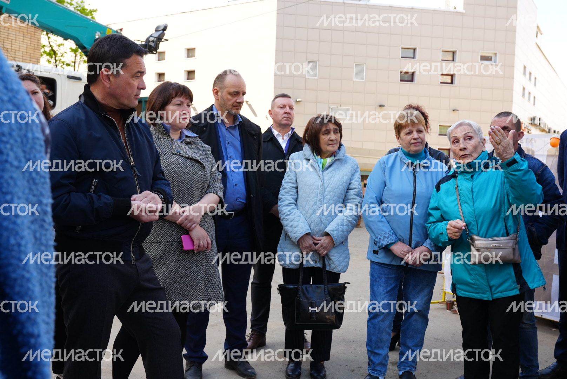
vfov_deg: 37.9
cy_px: 190
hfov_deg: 54.4
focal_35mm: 35
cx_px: 284
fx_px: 552
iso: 1000
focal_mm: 35
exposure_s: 1/500
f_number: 6.3
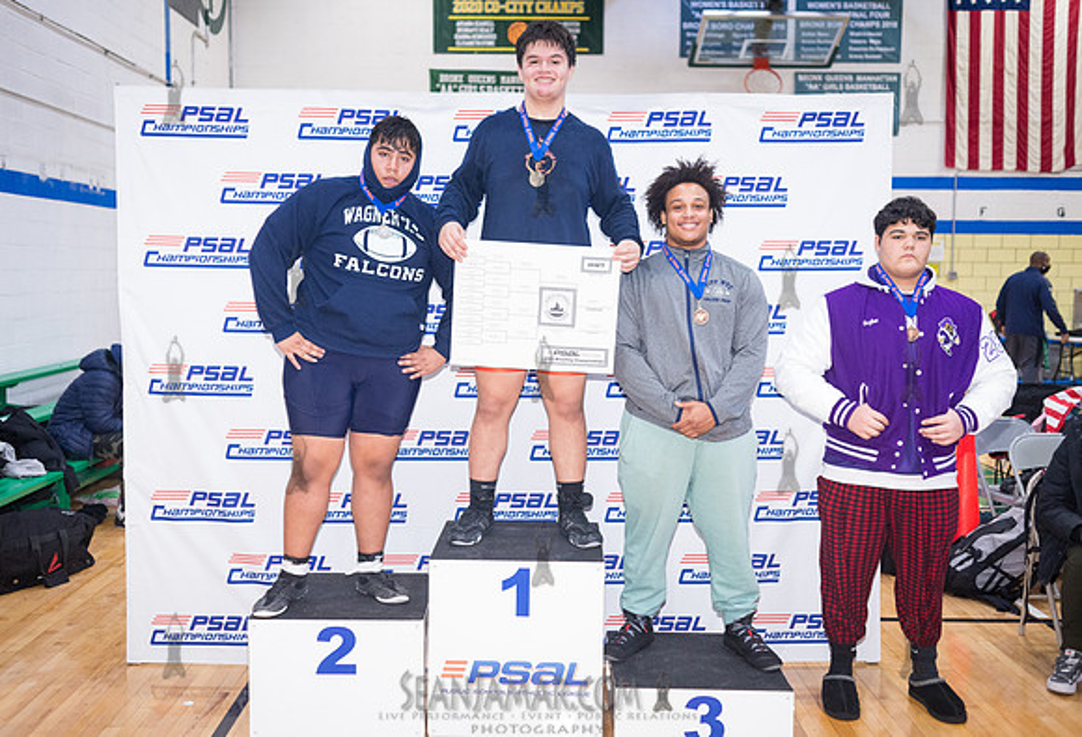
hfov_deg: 51.8
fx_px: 1114
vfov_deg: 36.6
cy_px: 368
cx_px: 530
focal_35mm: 37
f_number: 3.5
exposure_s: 1/320
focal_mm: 35
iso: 4000
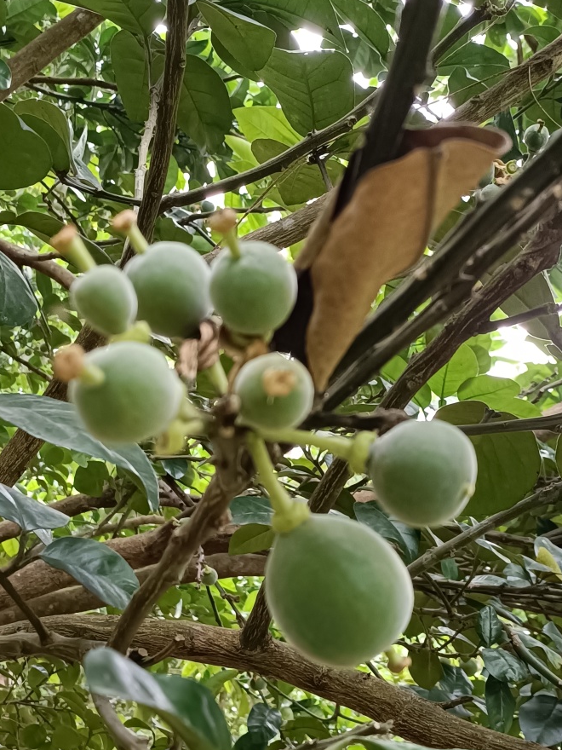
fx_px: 1234
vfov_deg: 33.7
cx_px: 295
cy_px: 437
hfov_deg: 25.7
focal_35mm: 57
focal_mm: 4.7
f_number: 1.7
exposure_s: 1/159
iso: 1073
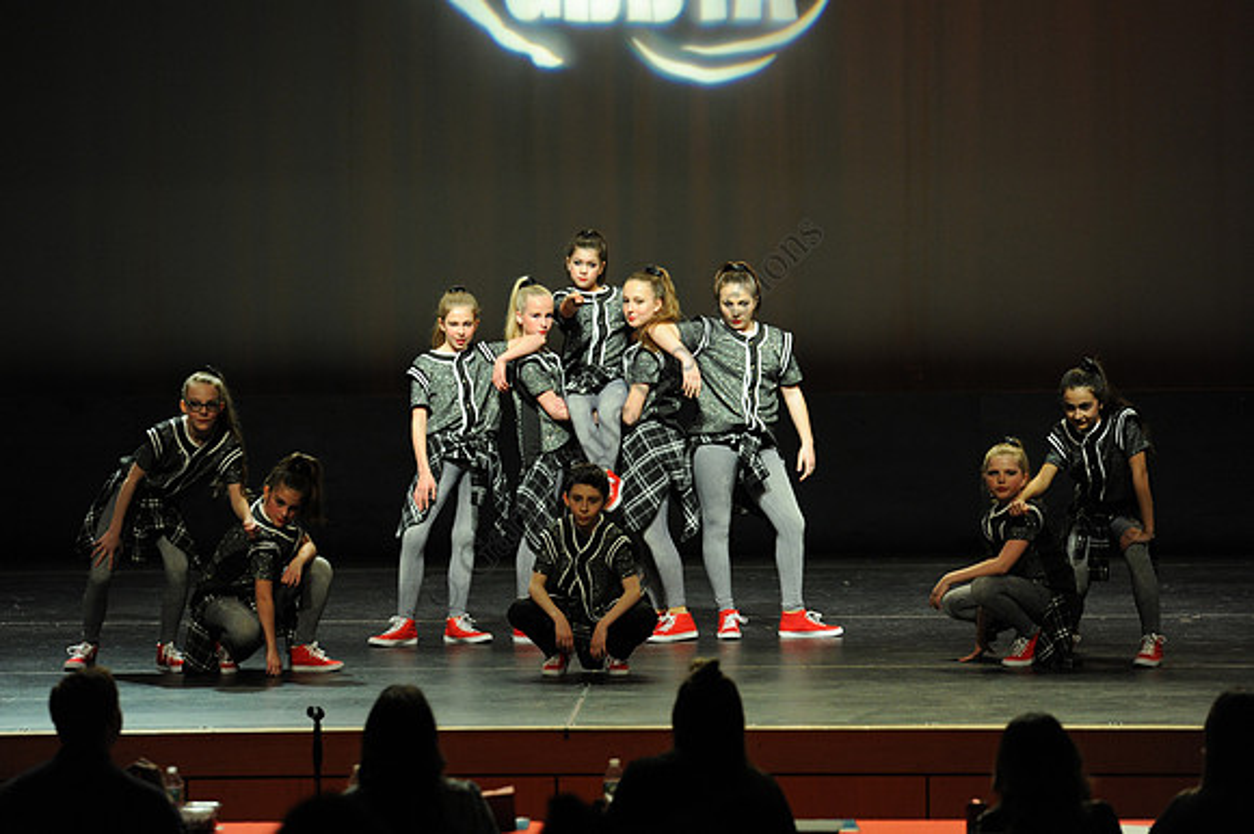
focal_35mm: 130
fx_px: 4526
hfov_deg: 15.8
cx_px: 627
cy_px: 417
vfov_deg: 10.5
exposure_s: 1/320
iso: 1600
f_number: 2.8
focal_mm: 130
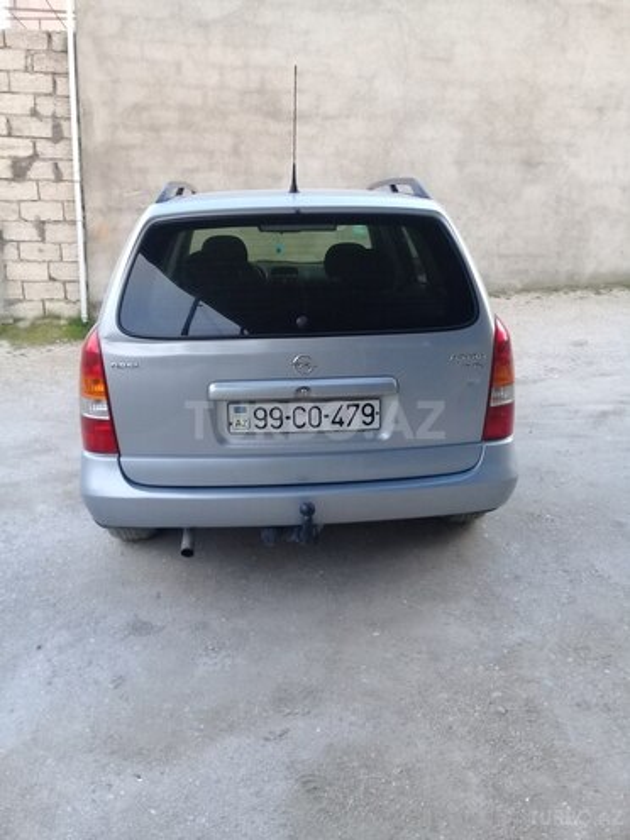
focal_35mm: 31
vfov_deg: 58.4
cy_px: 420
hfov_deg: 45.4
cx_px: 315
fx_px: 752
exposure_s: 1/50
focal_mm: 3.3
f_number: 2.2
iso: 64
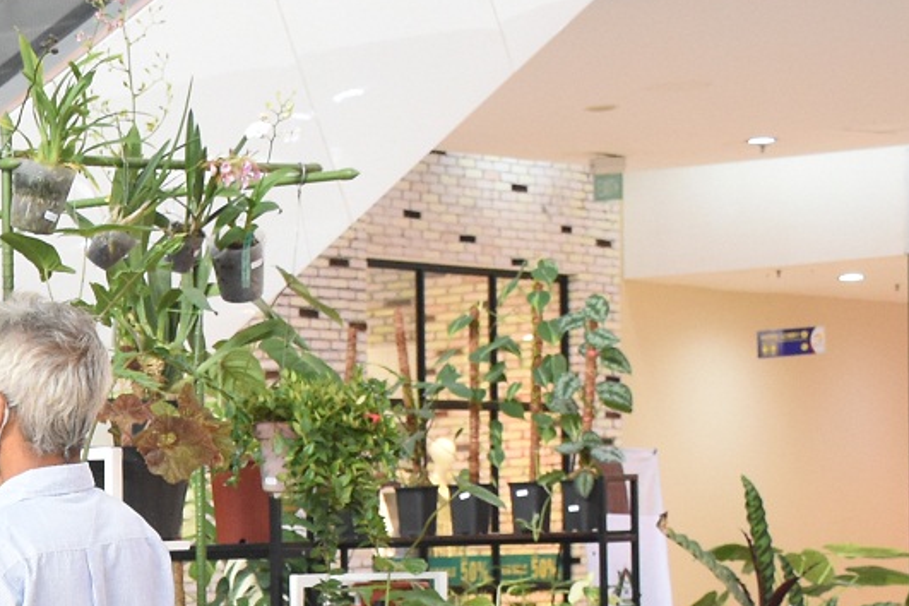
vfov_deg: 11.9
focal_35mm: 113
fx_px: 2853
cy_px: 679
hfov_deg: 16.5
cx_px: -442
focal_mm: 20
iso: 1250
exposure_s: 1/25
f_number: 5.6
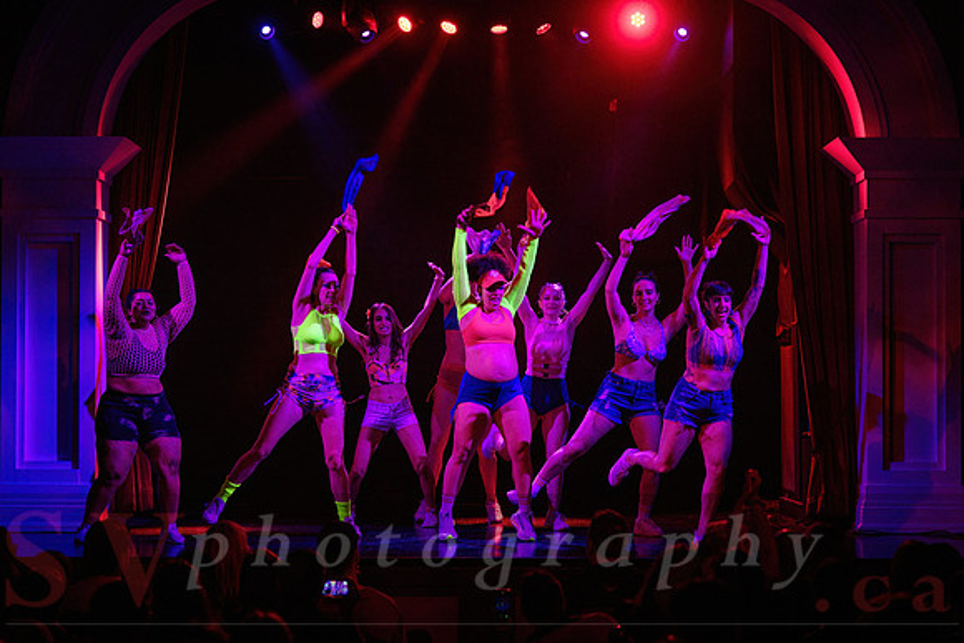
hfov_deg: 23.4
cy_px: 322
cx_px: 482
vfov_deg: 15.7
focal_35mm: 87
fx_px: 2327
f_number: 2.8
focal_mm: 86
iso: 1600
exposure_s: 1/200
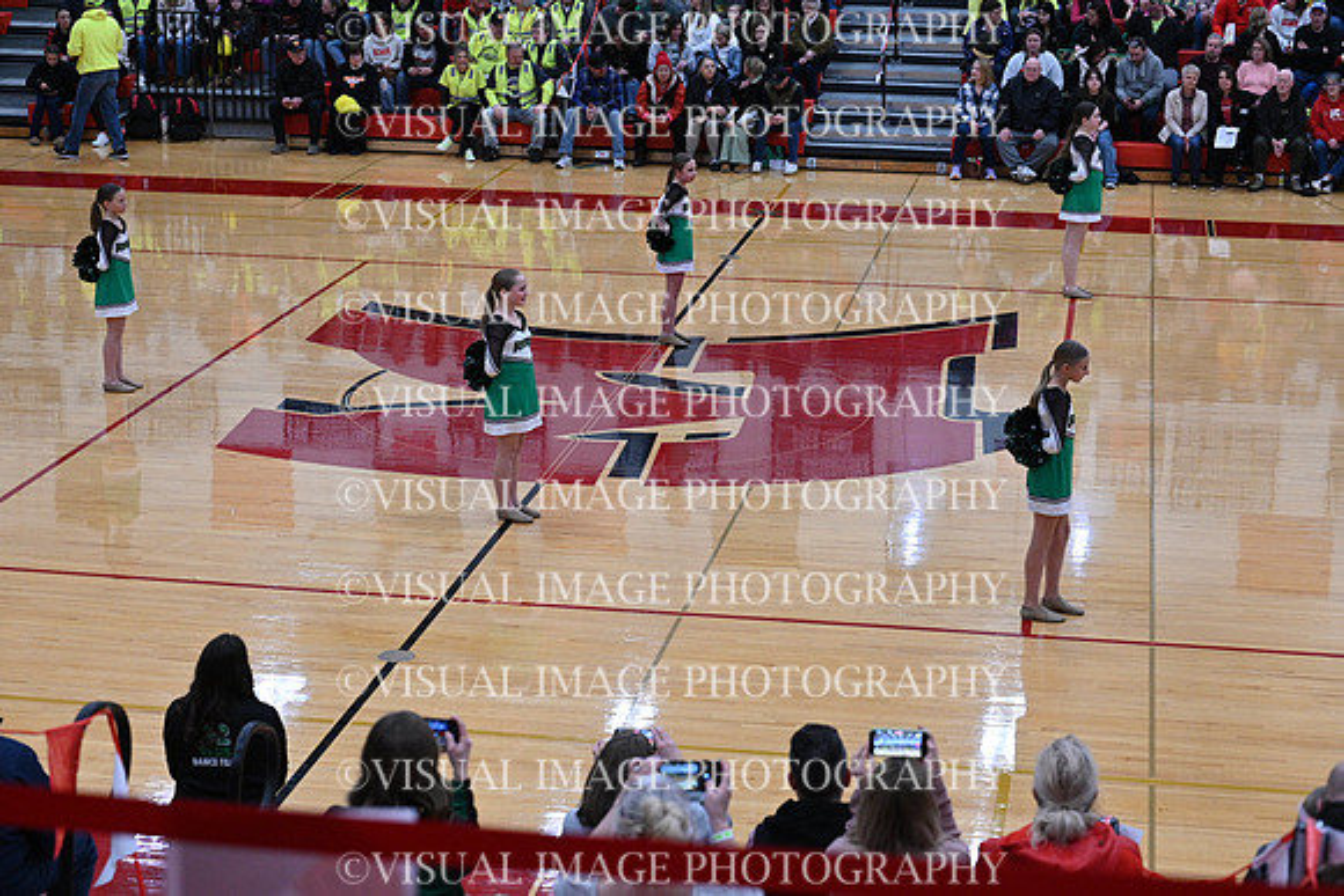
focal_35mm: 70
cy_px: 448
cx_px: 672
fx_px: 2614
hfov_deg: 28.8
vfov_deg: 19.5
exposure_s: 1/400
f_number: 4
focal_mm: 70
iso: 4000
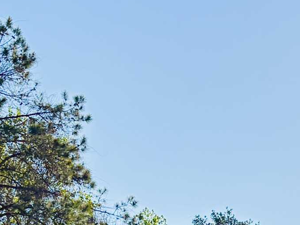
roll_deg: +2.2
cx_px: 339
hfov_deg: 16.3
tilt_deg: +5.7
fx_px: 1014
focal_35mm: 117
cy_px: 443
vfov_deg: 11.5
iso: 50
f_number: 1.6
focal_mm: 5.96
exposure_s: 1/5348
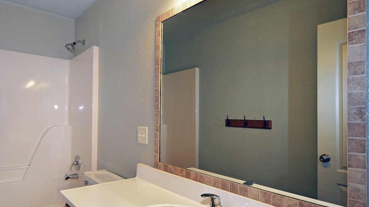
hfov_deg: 78.0
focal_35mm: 23
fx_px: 225
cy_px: 110
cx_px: 153
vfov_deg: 49.5
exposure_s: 1/60
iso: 640
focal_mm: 12
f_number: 4
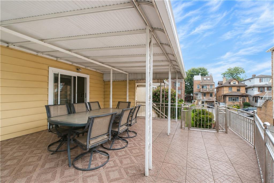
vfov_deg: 77.3
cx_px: 137
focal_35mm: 15
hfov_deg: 100.4
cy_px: 92
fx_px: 114
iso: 320
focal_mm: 10
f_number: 8
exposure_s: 1/80
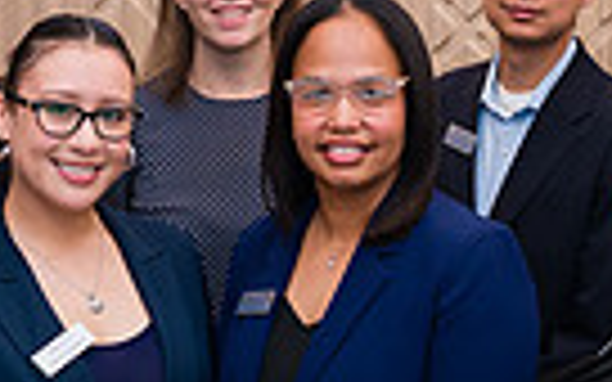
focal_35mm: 104
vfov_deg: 12.5
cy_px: 72
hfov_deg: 20.0
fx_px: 1735
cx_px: 248
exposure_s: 1/200
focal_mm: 24
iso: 400
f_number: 4
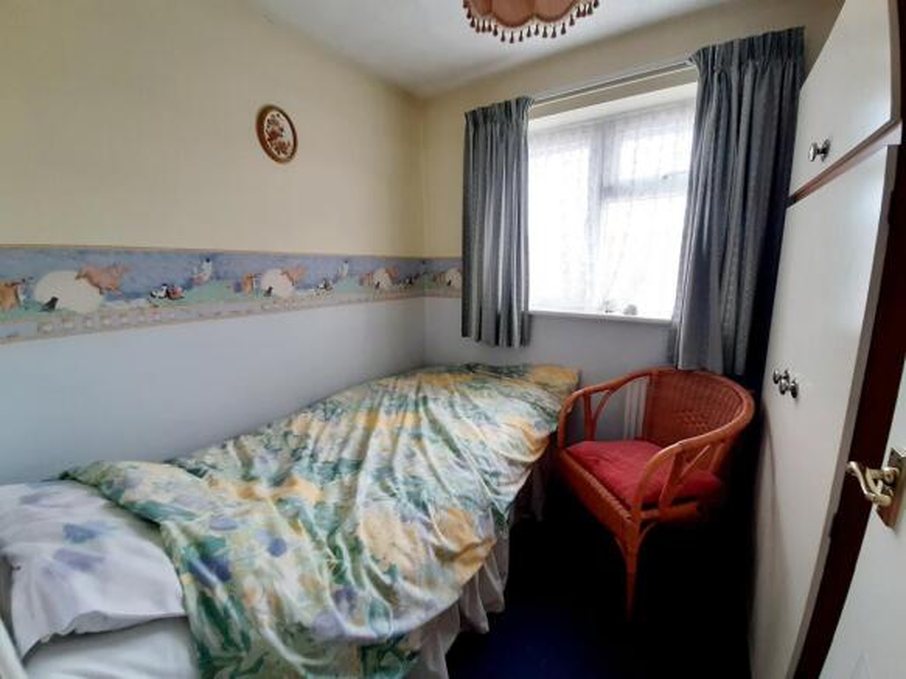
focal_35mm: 13
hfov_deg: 106.2
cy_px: 340
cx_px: 453
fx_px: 340
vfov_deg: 89.9
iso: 50
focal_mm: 1.42
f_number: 2.2
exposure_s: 1/50
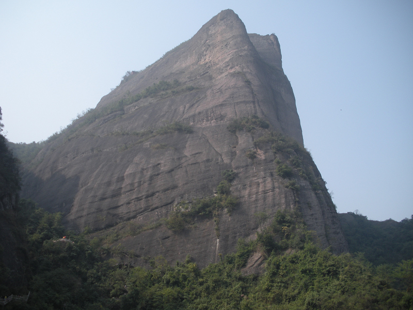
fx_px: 430
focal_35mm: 36
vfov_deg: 39.7
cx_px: 206
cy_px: 155
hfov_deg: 51.4
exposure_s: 1/472
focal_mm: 6.3
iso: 64
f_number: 3.5
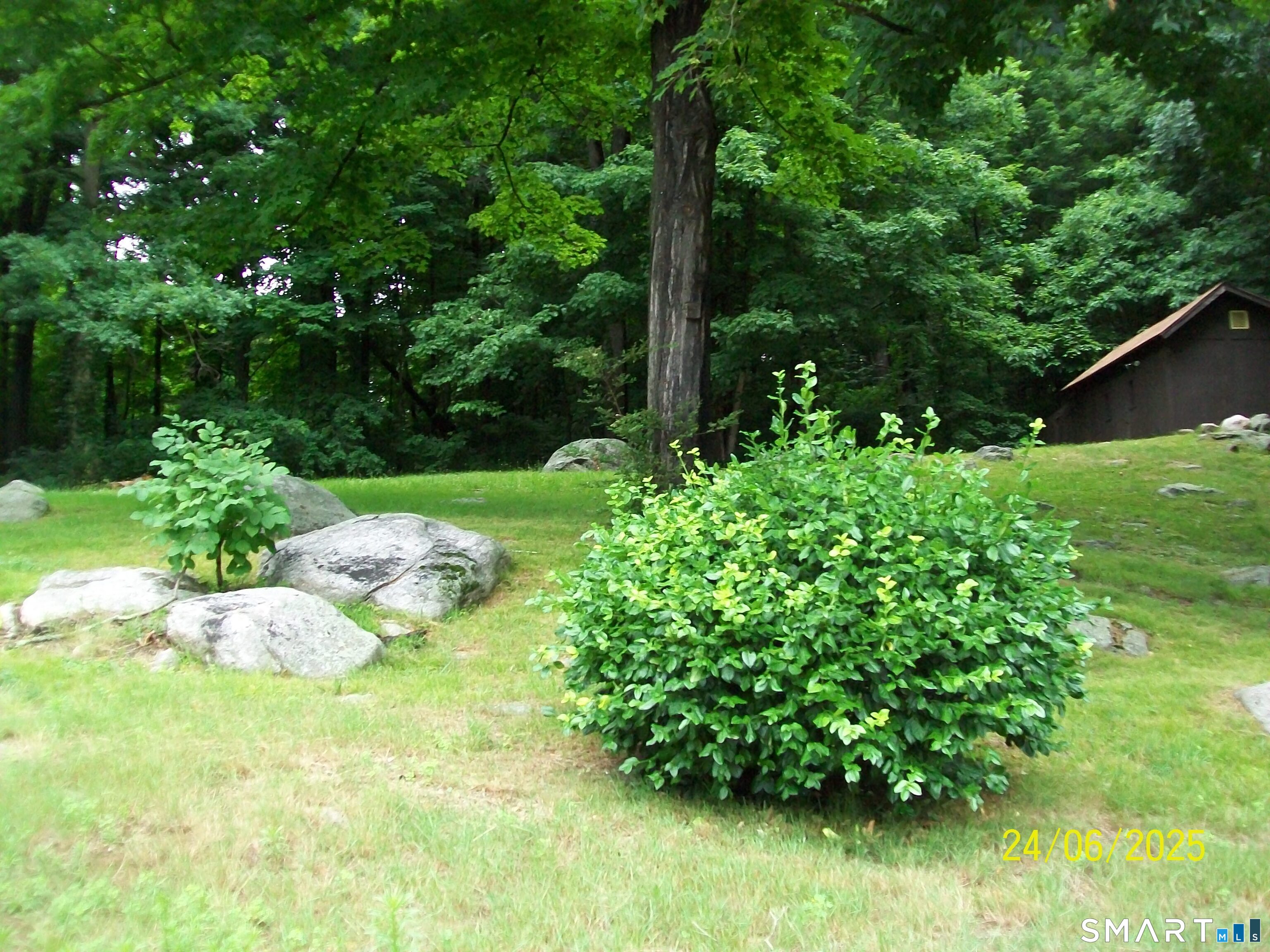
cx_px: 635
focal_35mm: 36
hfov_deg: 51.4
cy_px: 476
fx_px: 1321
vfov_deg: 39.7
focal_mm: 6
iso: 160
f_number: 2.7
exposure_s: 1/160
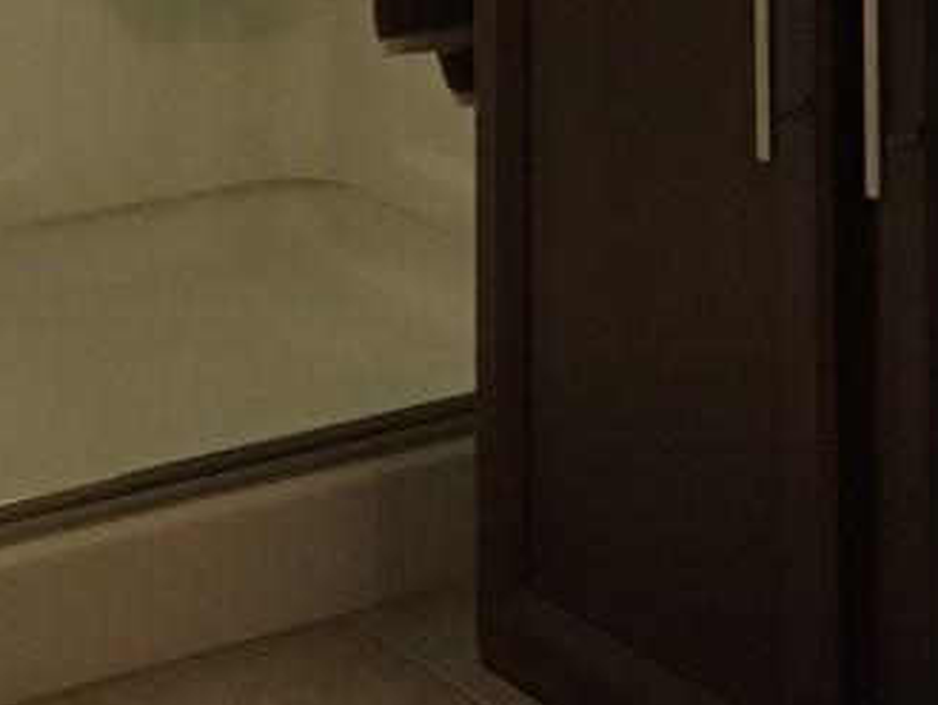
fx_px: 3443
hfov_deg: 15.4
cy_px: -791
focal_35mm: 127
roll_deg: -0.1
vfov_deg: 10.5
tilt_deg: +0.9
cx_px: 793
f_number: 2.2
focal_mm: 4.15
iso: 125
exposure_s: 1/30
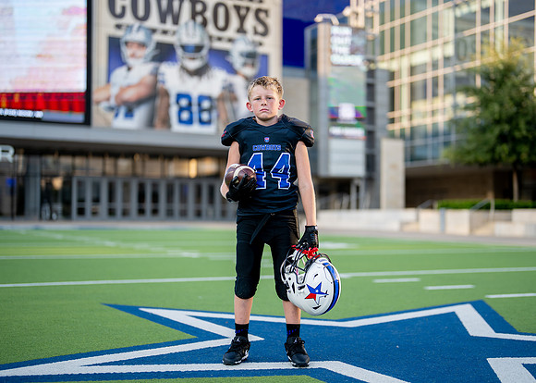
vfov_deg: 25.2
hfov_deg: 34.8
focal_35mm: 56
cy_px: 202
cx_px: 286
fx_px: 855
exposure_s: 1/2000
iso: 100
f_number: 1.2
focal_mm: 50
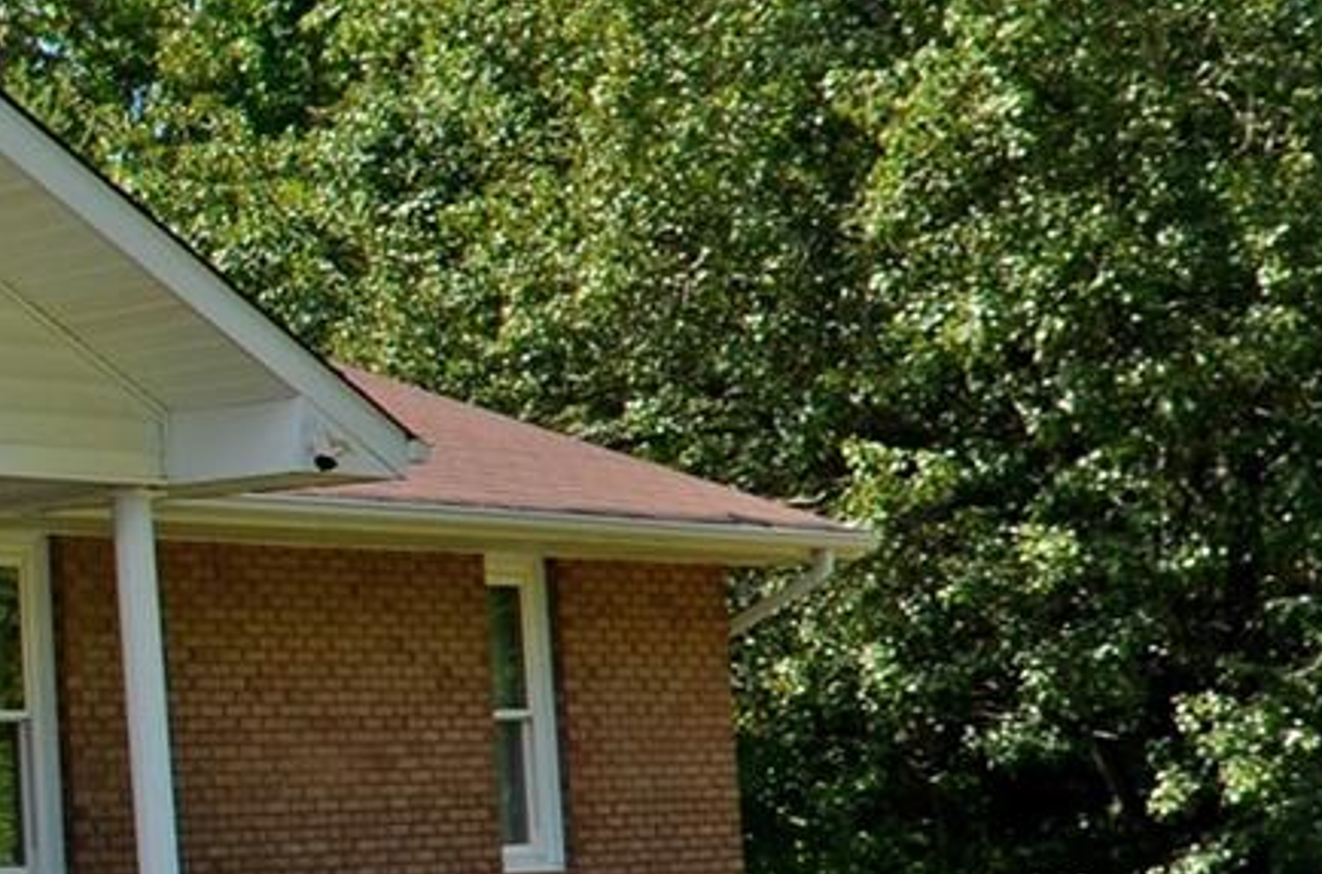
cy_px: 515
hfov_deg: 19.0
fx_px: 3113
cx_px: -978
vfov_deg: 16.0
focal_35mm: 85
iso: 100
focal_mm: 12
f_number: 8
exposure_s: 1/250
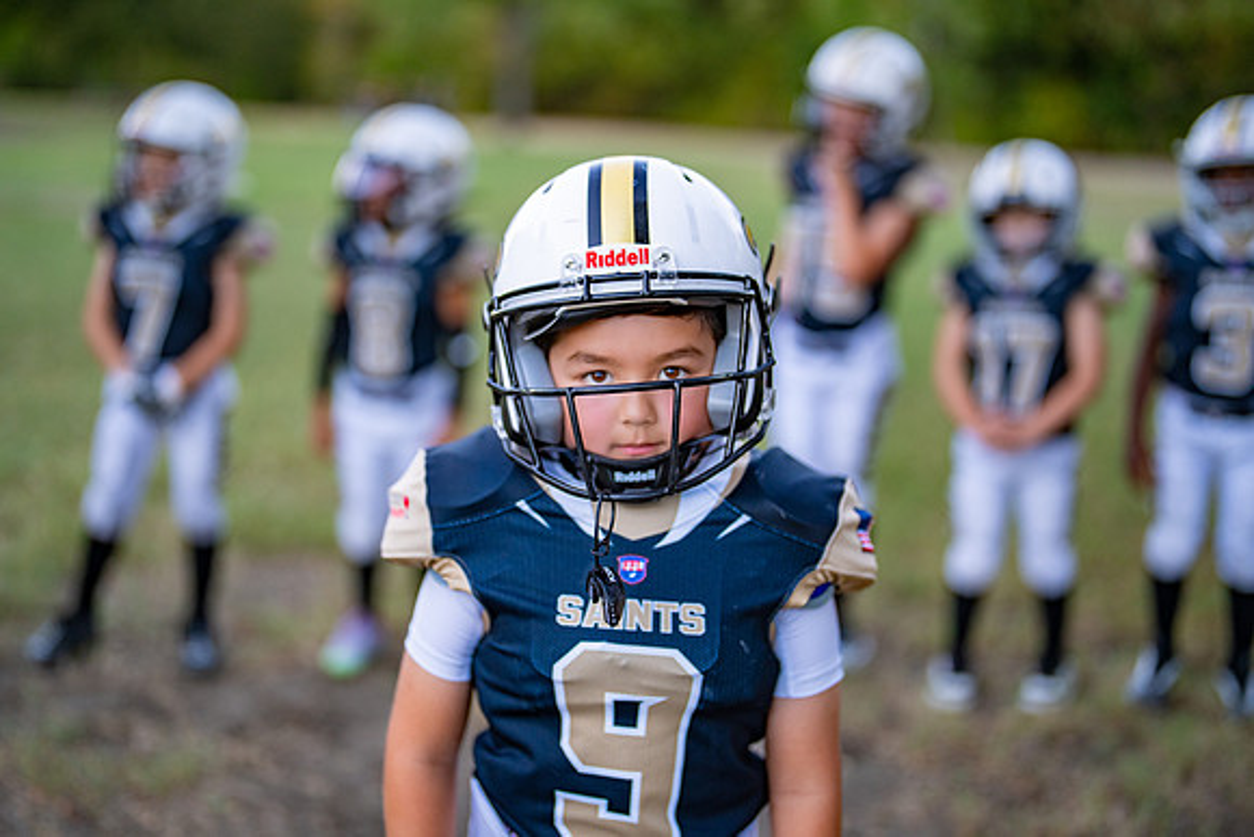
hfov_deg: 38.4
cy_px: 407
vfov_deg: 26.1
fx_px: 1802
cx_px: 607
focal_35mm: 52
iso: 500
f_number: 1.2
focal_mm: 50
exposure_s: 1/1000
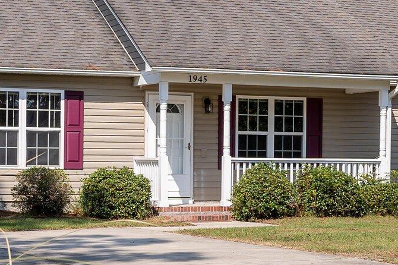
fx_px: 1149
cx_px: 226
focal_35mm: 104
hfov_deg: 19.6
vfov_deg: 13.2
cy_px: 126
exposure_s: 1/400
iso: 100
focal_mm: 23
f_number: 7.1
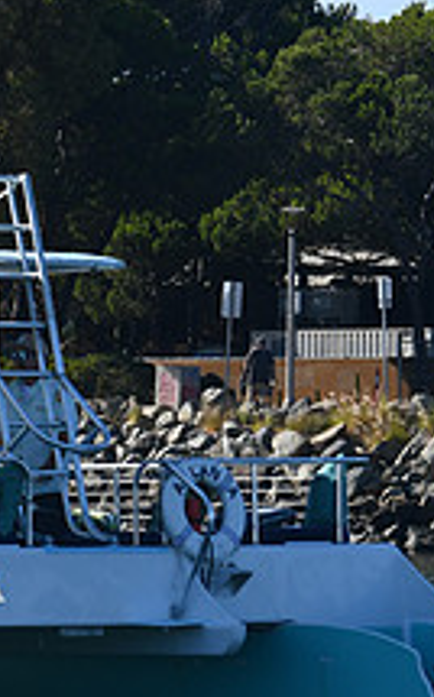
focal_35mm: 297
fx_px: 5632
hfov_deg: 4.4
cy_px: 381
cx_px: -447
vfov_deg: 7.1
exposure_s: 1/320
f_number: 9
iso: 100
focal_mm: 72
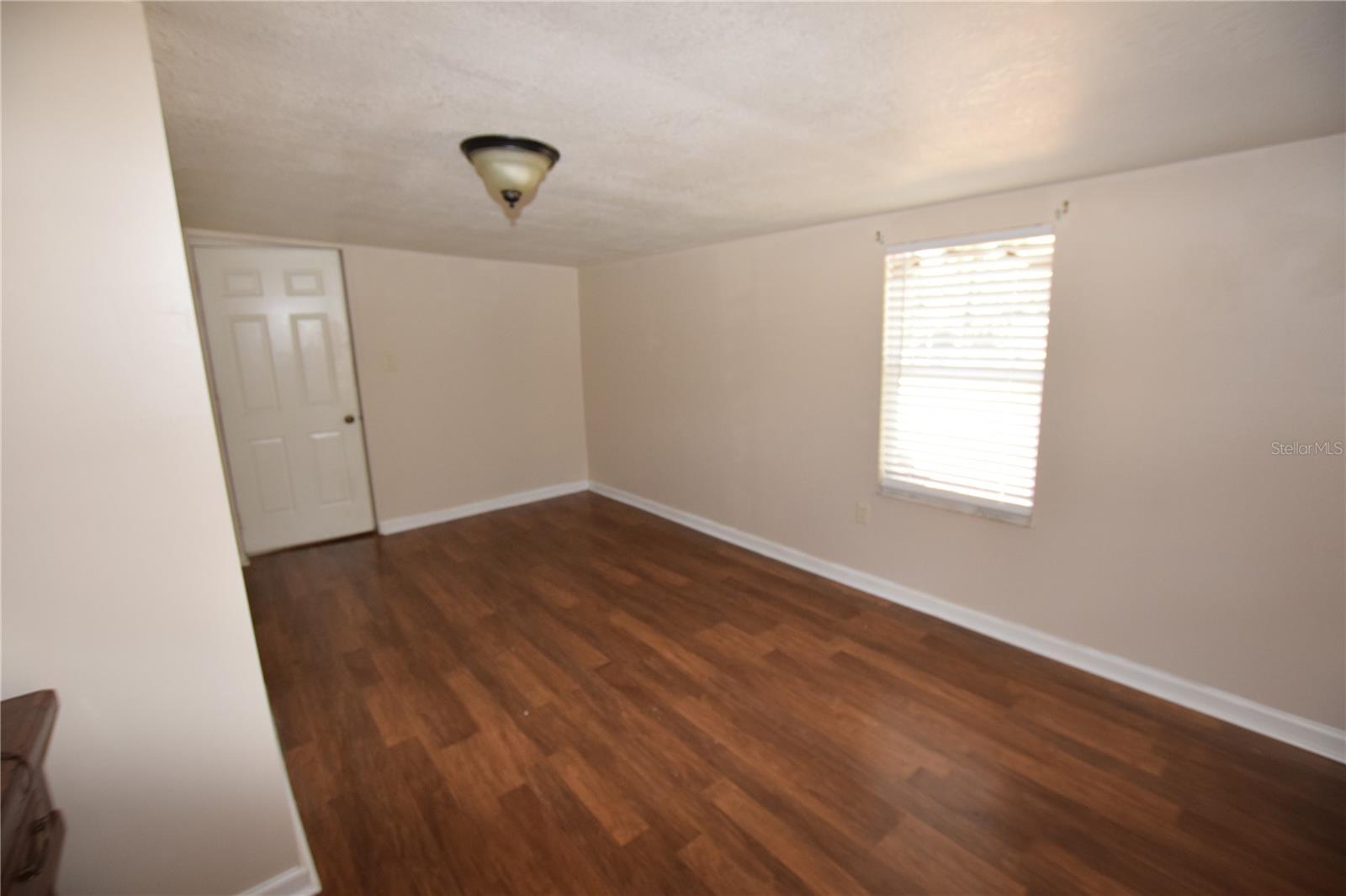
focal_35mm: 15
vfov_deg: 77.3
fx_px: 561
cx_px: 673
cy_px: 448
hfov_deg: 100.4
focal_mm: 10
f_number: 5
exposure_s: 1/100
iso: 800
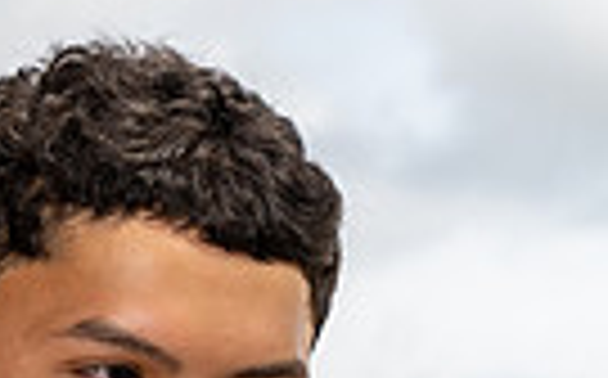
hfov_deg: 10.0
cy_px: 940
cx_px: 0
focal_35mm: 208
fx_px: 3442
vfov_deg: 6.0
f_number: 6.3
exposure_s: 1/250
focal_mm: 61
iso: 100
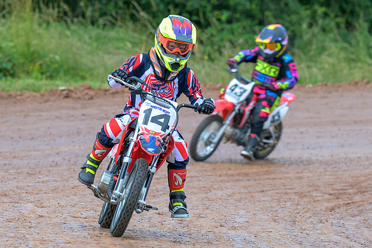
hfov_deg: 5.2
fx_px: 4104
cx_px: 203
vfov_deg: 3.5
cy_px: 143
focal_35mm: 397
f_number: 5
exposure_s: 1/320
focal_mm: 200
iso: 180
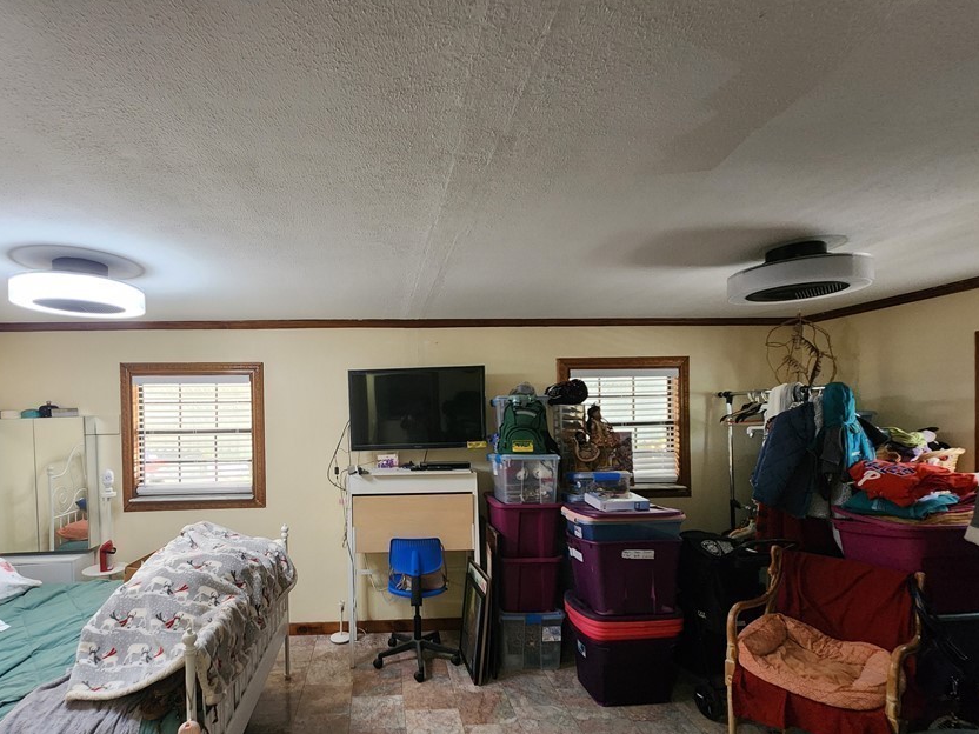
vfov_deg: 77.3
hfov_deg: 93.7
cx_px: 409
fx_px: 453
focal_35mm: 16
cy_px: 438
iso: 320
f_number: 2.2
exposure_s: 1/40
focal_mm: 2.2
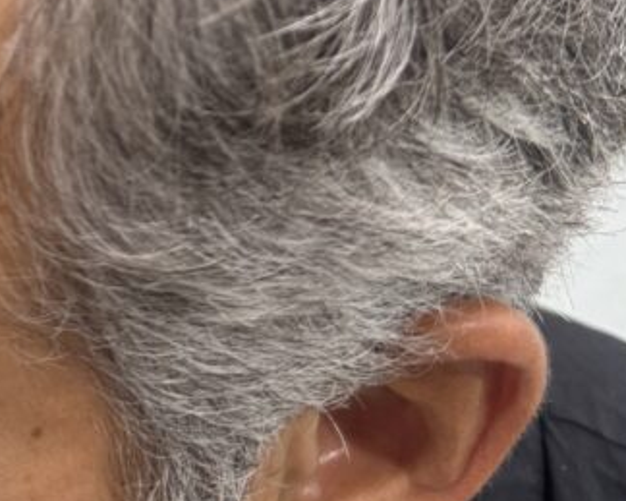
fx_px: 1371
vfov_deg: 18.4
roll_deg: -0.3
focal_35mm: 74
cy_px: -248
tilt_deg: -15.4
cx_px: 0
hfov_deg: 24.5
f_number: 1.78
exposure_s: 1/50
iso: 200
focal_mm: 6.76
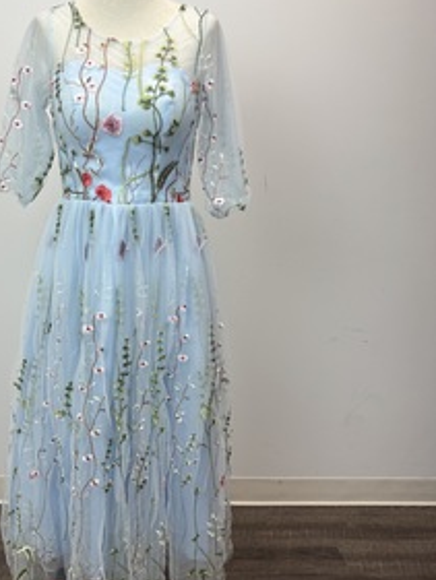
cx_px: 132
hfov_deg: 38.1
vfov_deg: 50.0
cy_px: 318
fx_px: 621
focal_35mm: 37
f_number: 1.6
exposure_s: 1/144
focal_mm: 5.96
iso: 40
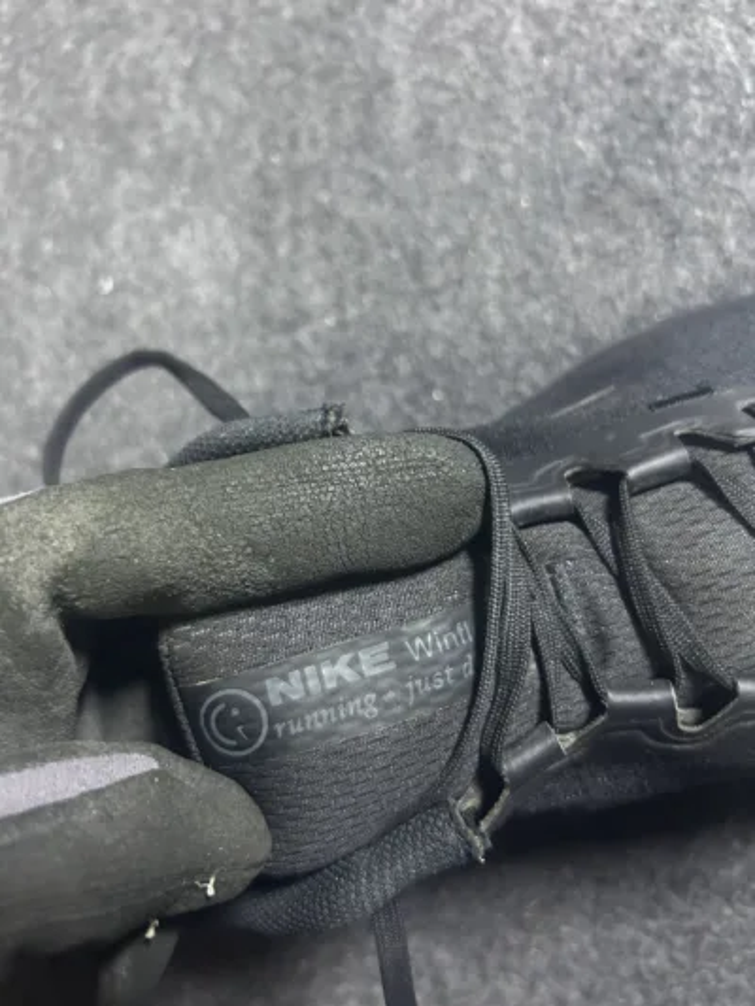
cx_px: 378
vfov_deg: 67.3
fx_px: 756
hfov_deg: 53.1
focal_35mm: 26
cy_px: 503
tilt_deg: -56.2
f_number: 1.5
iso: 640
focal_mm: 5.7
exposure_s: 1/33
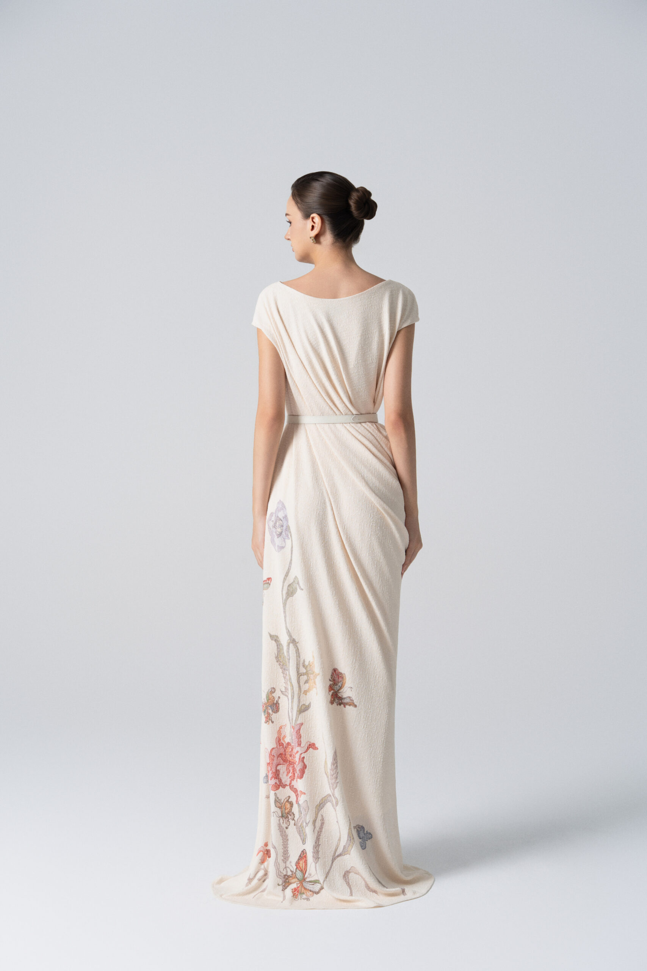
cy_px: 486
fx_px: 1482
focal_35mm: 55
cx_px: 324
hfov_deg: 24.6
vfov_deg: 36.2
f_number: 7.1
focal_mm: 55
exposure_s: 1/160
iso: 160
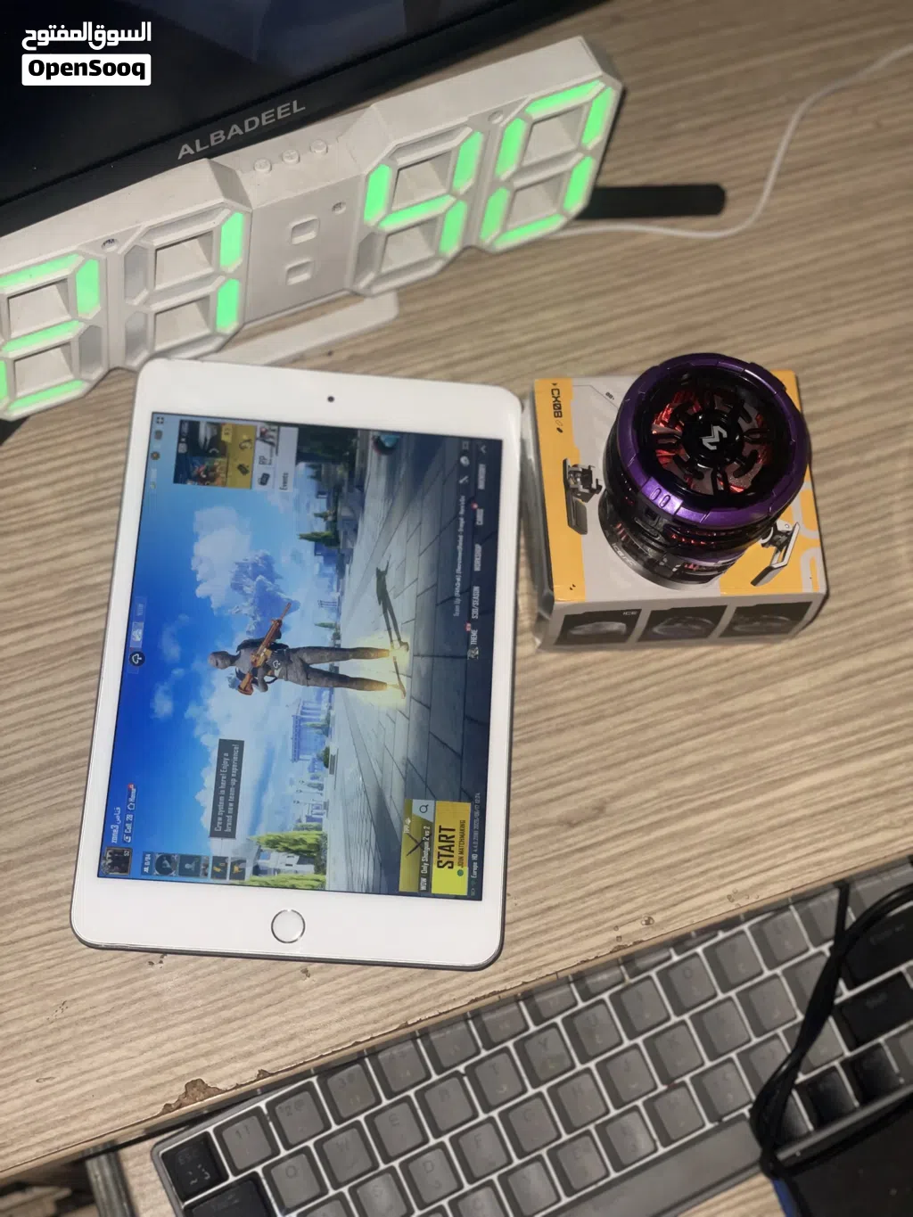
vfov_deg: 36.8
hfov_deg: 28.0
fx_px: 1828
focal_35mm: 52
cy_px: 608
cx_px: 456
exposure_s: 1/86
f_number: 2
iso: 40
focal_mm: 6
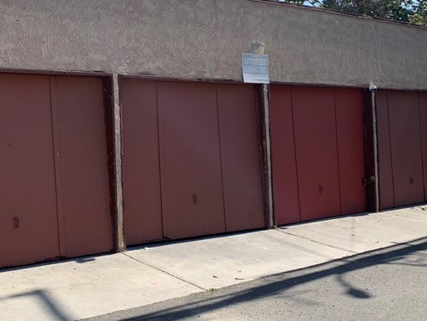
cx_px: 98
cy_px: 131
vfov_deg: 28.0
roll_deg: +0.5
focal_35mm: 52
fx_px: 641
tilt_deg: +0.9
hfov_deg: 35.8
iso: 25
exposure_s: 1/1748
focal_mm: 4.25
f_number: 1.8
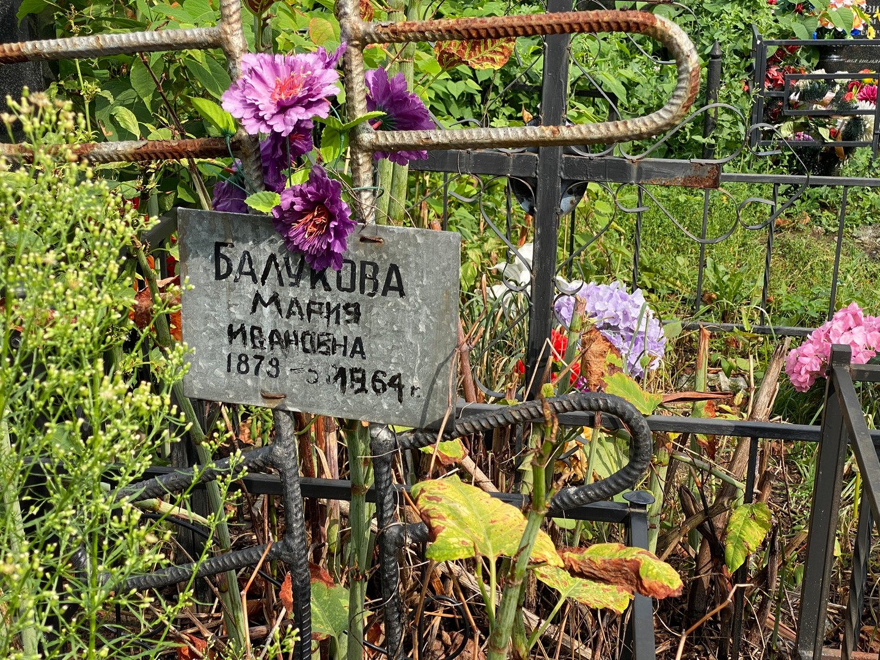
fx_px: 1322
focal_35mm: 52
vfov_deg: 28.0
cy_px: 330
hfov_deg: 36.8
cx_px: 440
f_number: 2
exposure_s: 1/749
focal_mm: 6
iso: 20
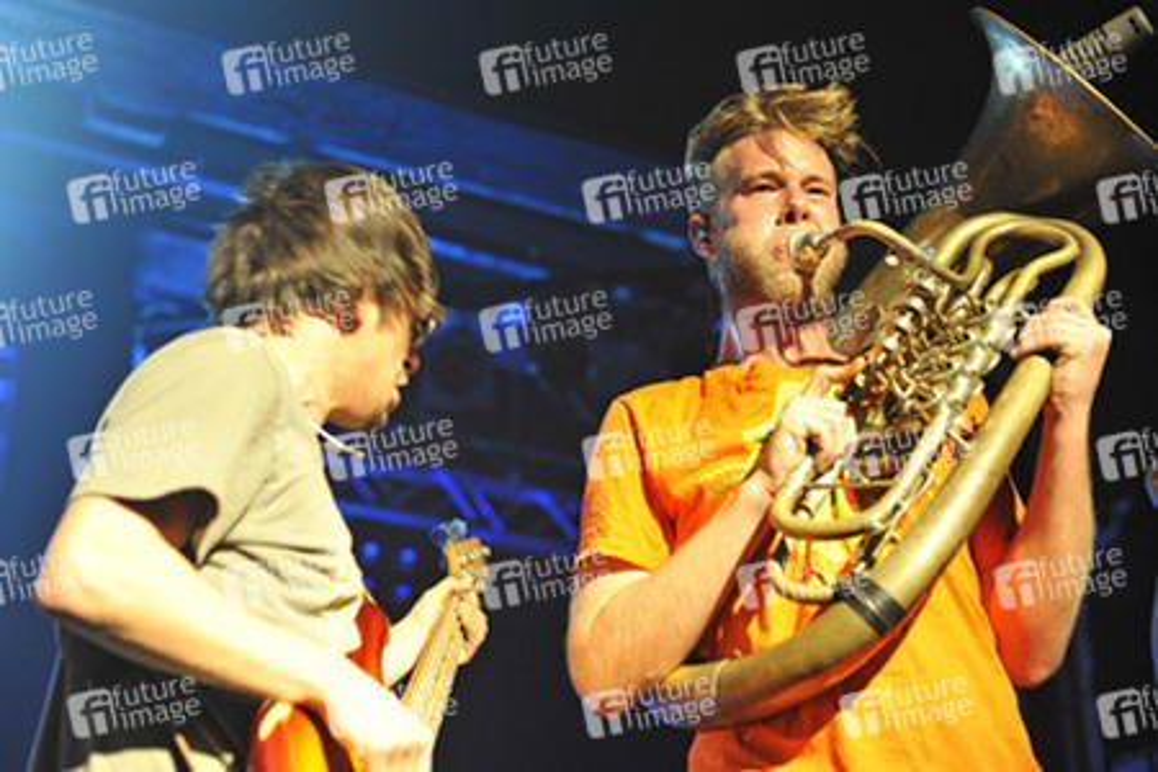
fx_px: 1608
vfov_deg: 27.0
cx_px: 579
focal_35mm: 50
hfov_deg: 39.6
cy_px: 386
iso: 1600
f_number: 2.8
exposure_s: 1/160
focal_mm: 50
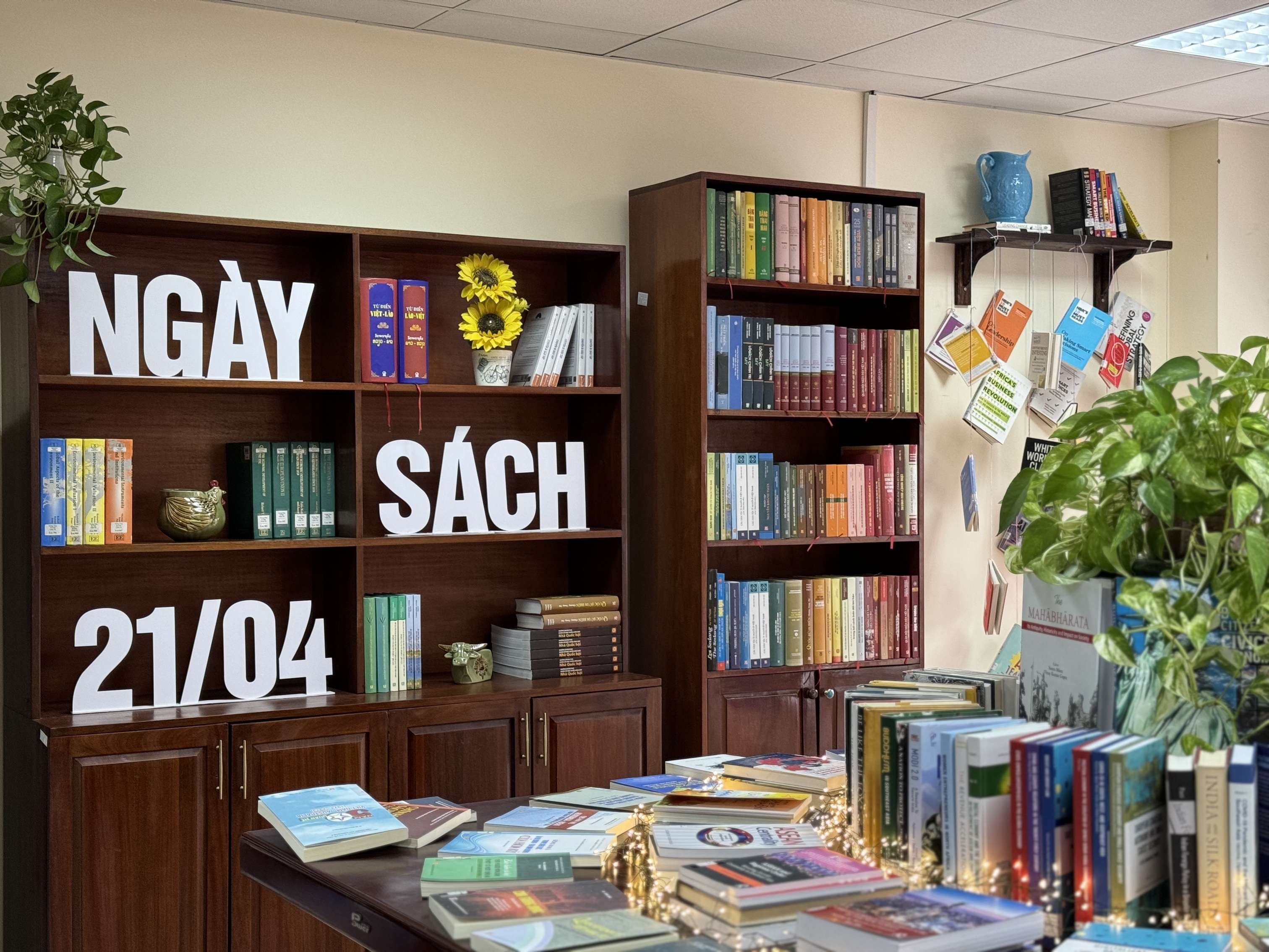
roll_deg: +0.4
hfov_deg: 39.7
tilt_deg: -1.1
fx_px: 1760
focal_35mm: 48
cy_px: 476
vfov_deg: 30.3
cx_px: 634
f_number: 1.78
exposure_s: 1/50
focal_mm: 6.86
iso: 160
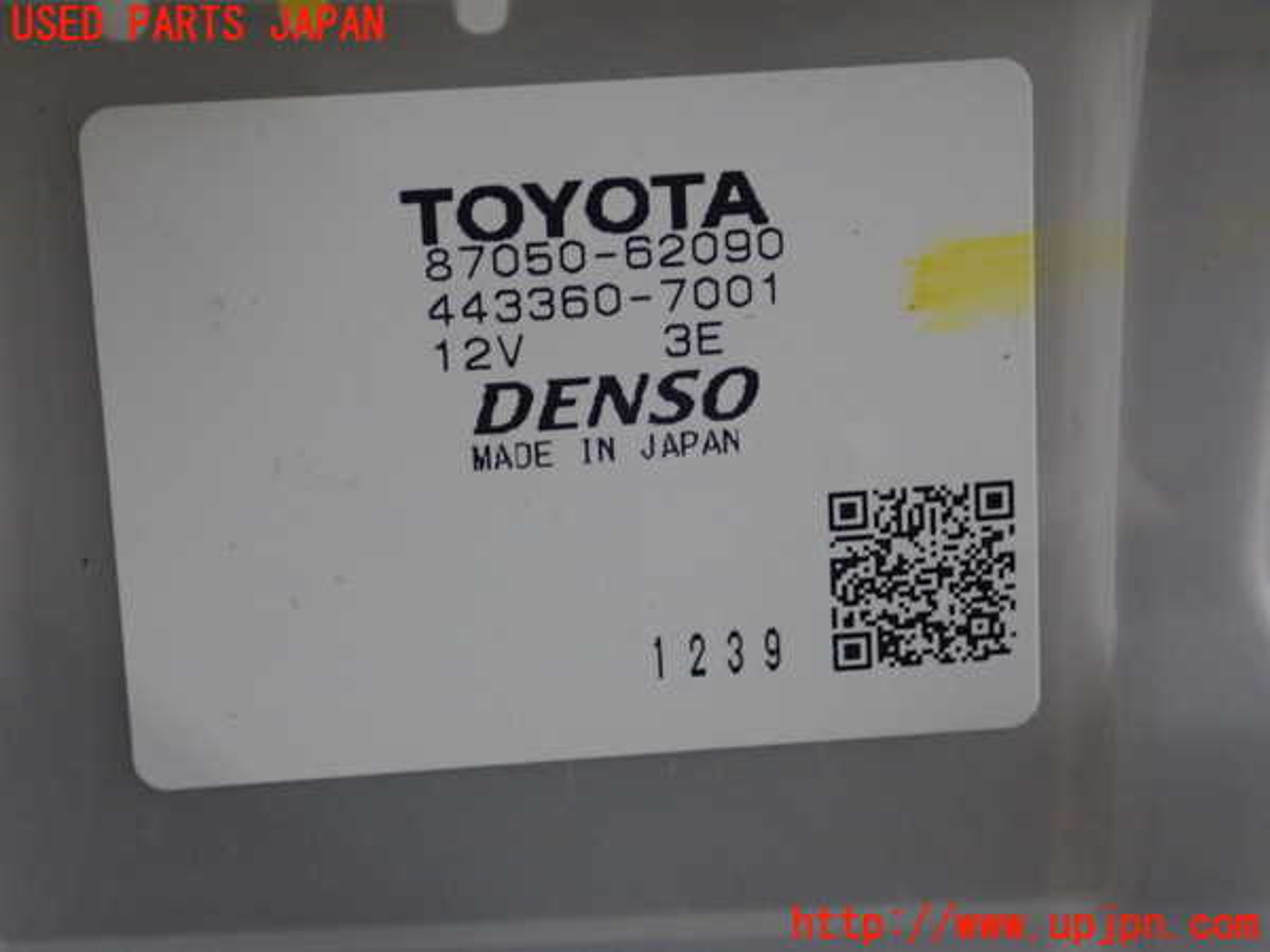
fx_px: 3119
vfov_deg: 17.4
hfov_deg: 23.0
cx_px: 635
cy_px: 476
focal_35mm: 85
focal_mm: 15.41
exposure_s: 1/80
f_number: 4.5
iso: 800
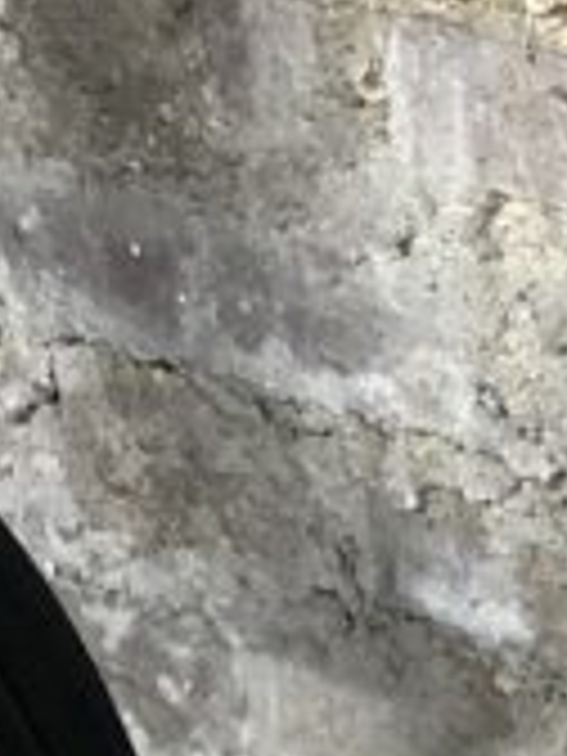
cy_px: 122
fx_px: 6923
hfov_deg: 4.7
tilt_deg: -27.4
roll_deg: +4.7
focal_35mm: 317
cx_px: 648
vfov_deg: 6.2
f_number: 2.4
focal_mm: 6
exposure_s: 1/33
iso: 160
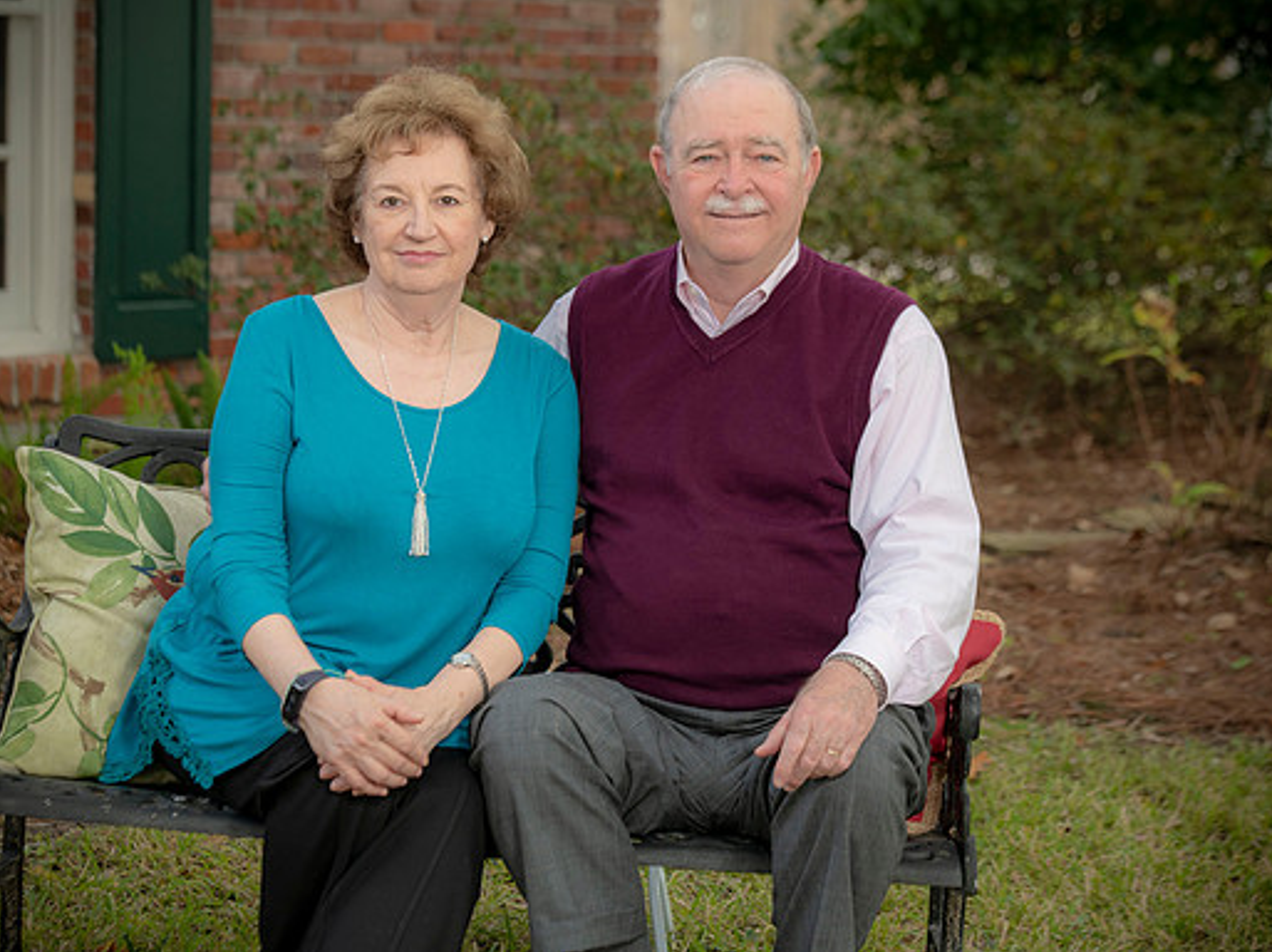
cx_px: 595
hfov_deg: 17.7
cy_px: 477
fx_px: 4076
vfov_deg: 13.3
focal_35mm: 111
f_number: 5
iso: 320
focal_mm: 102
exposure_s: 1/250
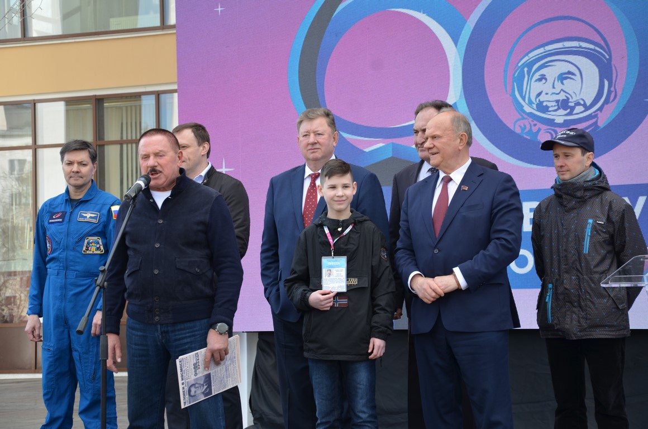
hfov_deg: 22.0
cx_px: 324
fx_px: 1670
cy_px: 214
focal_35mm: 93
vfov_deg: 14.6
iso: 200
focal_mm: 62
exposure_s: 1/200
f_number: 7.1
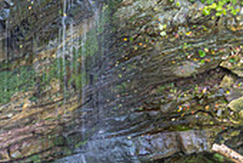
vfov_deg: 4.8
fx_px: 1934
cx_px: -144
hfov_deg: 7.1
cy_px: -88
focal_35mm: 286
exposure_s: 1/6
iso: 100
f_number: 5.6
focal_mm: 56
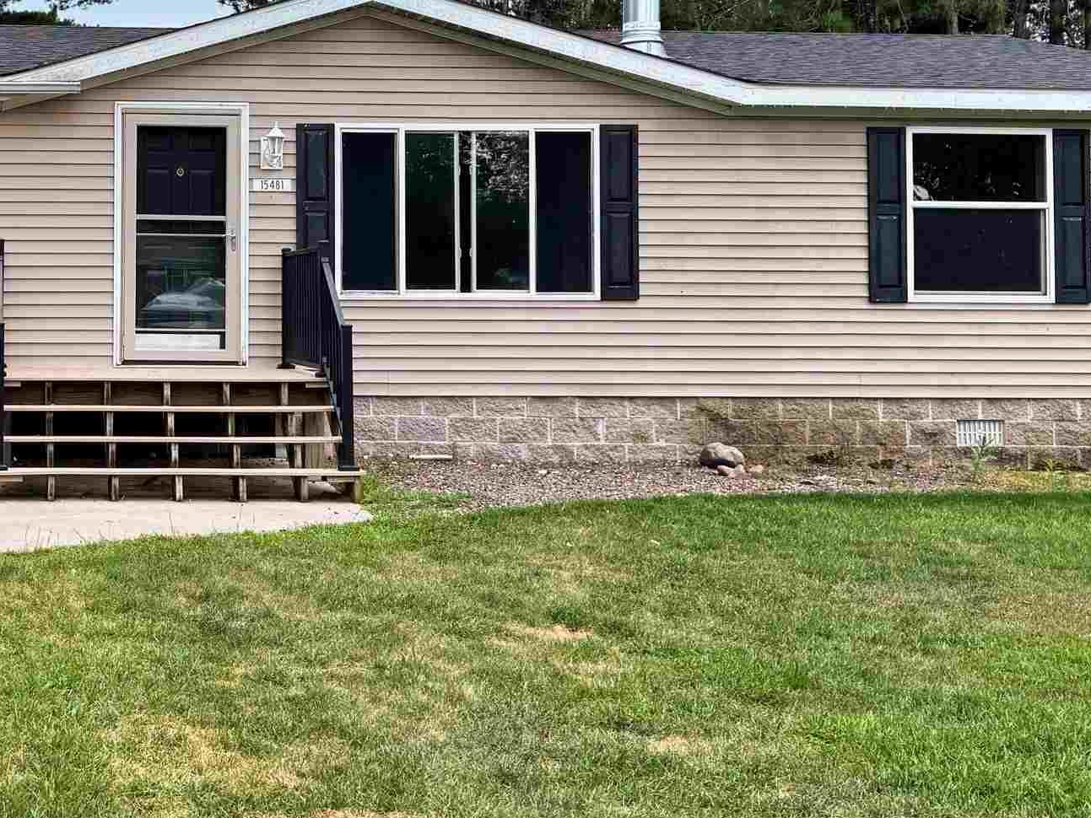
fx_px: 1797
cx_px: 107
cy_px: 229
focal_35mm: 57
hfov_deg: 32.1
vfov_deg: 25.4
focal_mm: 6.76
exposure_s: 1/604
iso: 80
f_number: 1.78
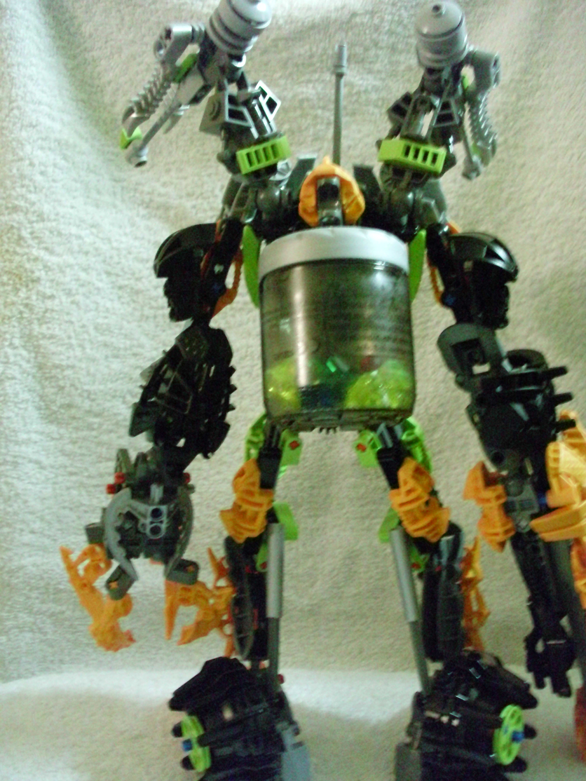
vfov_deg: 49.0
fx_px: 858
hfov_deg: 37.7
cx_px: 293
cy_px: 390
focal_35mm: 38
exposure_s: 1/9
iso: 1600
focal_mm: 6.3
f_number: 3.1
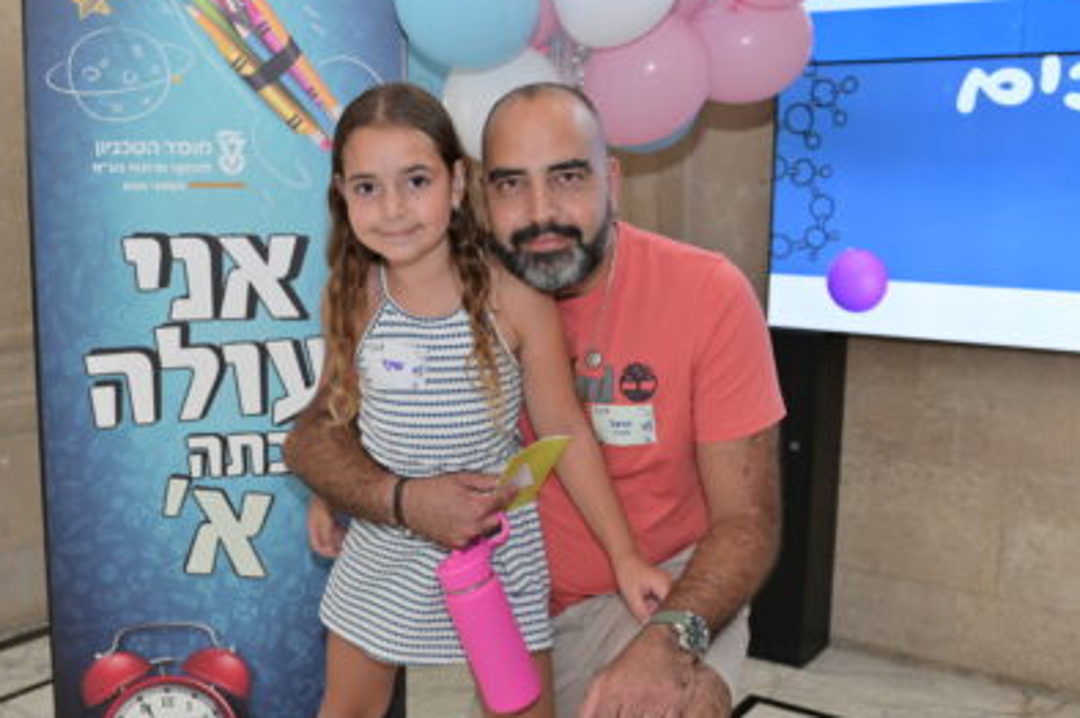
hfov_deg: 48.5
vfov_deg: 33.3
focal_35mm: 40
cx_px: 499
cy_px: 369
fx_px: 1199
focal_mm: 35
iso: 800
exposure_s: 1/160
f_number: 4
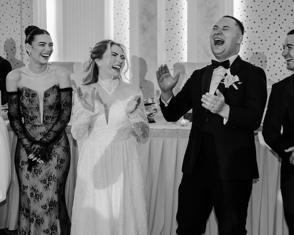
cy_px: 78
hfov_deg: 30.2
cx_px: 207
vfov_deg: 24.5
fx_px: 540
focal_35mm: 62
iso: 1000
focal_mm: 35
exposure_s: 1/200
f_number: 2
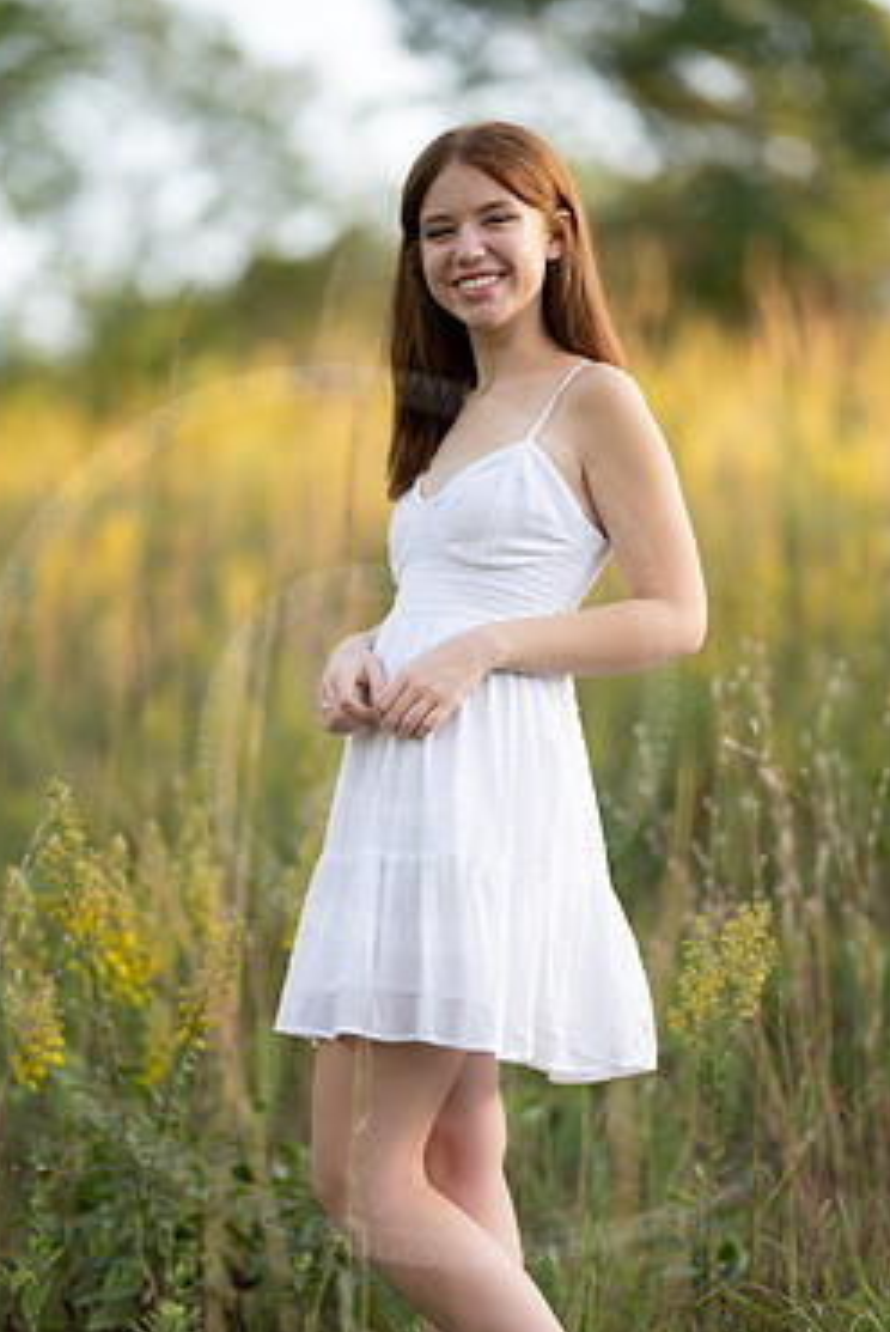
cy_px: 801
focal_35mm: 103
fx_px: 3812
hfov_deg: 13.3
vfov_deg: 19.8
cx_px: 431
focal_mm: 85
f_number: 1.2
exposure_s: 1/1000
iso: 100
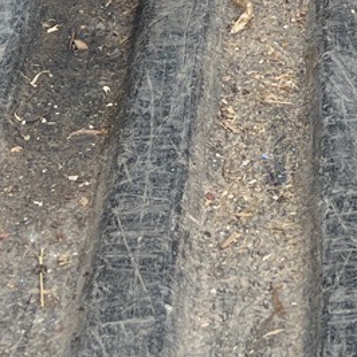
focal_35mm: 166
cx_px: 416
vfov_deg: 10.2
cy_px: -192
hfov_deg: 10.4
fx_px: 1937
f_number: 1.6
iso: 50
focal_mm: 5.1
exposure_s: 1/406
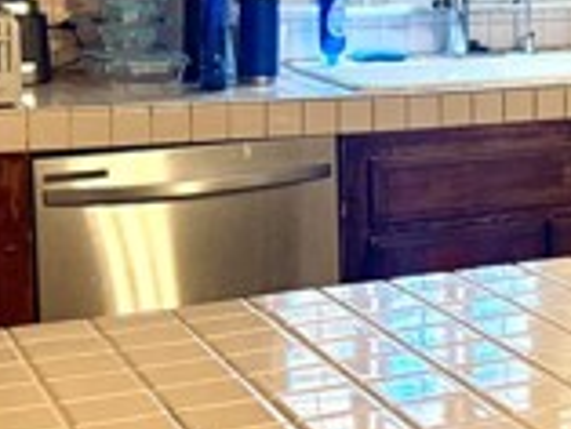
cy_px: 44
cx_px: 716
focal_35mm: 98
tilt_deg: -5.0
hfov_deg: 18.7
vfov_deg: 14.9
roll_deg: +0.1
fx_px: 1618
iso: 640
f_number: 1.78
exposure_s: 1/60
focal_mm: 6.76
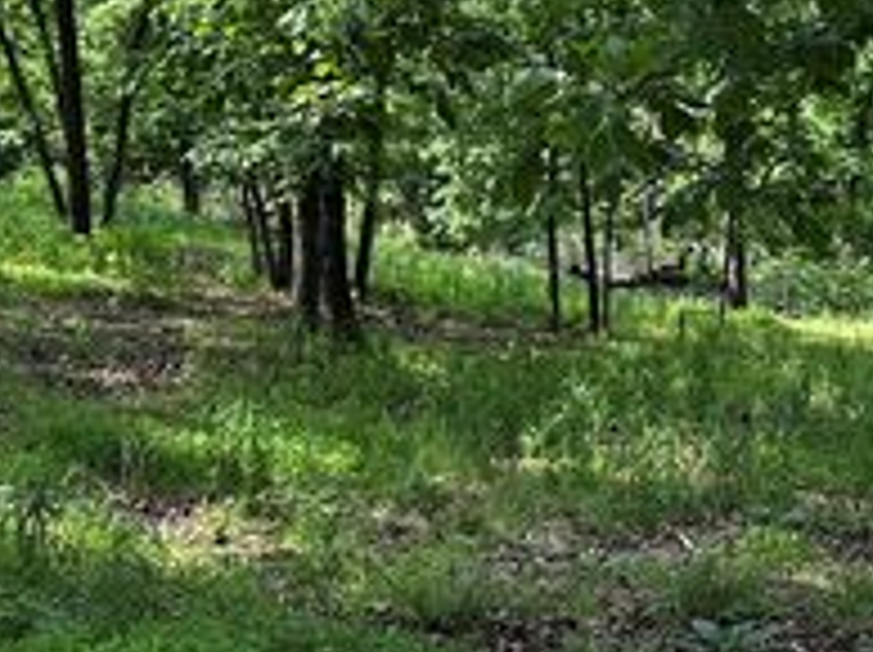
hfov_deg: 31.0
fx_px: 1562
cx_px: 567
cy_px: 92
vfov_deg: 23.1
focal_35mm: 62
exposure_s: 1/431
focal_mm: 6.86
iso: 80
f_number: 1.78
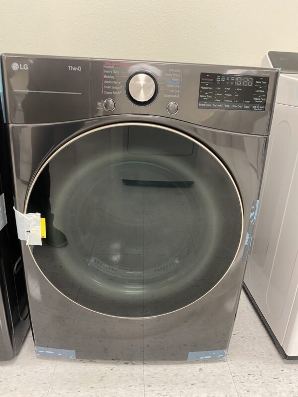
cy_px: 198
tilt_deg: -19.4
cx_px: 149
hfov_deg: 53.1
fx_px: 298
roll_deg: -2.1
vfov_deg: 67.3
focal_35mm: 26
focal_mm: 4.25
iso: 160
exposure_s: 1/44
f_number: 1.8
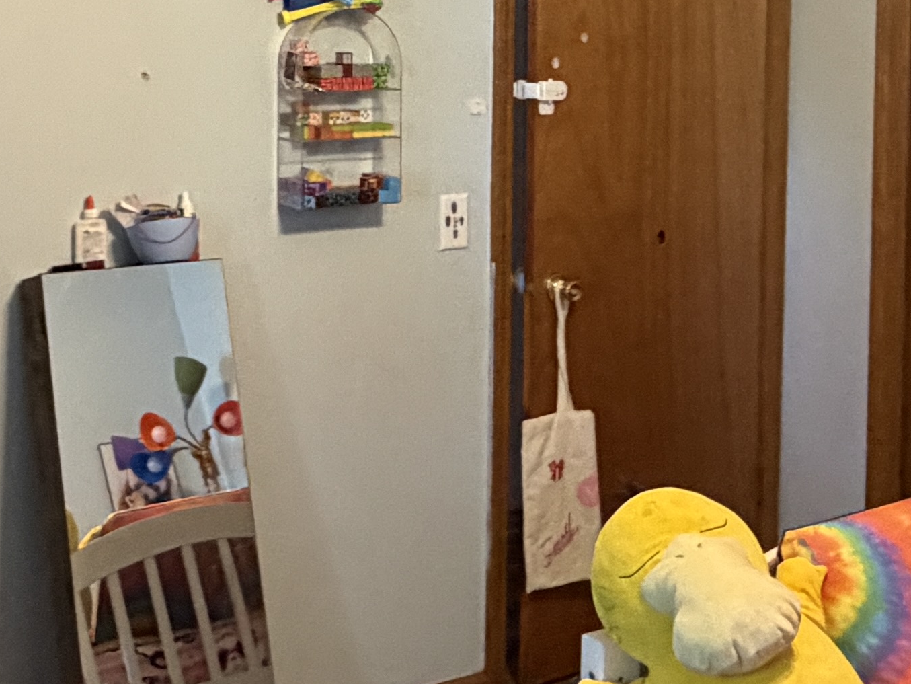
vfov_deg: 24.2
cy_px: 77
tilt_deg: -1.2
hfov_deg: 32.4
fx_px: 1553
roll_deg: +0.7
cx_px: 308
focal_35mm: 59
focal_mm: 2.22
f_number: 2.2
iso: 640
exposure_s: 1/60
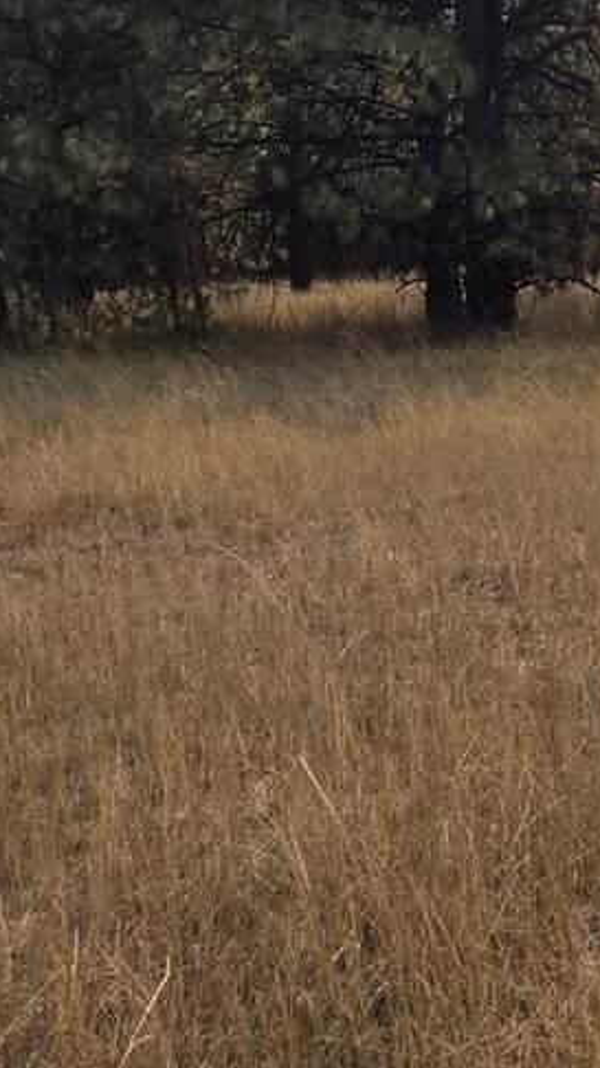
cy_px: 314
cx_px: 686
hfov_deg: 25.8
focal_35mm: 42
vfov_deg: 47.2
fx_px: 1189
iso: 50
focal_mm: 2.2
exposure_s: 1/3399
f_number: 2.2
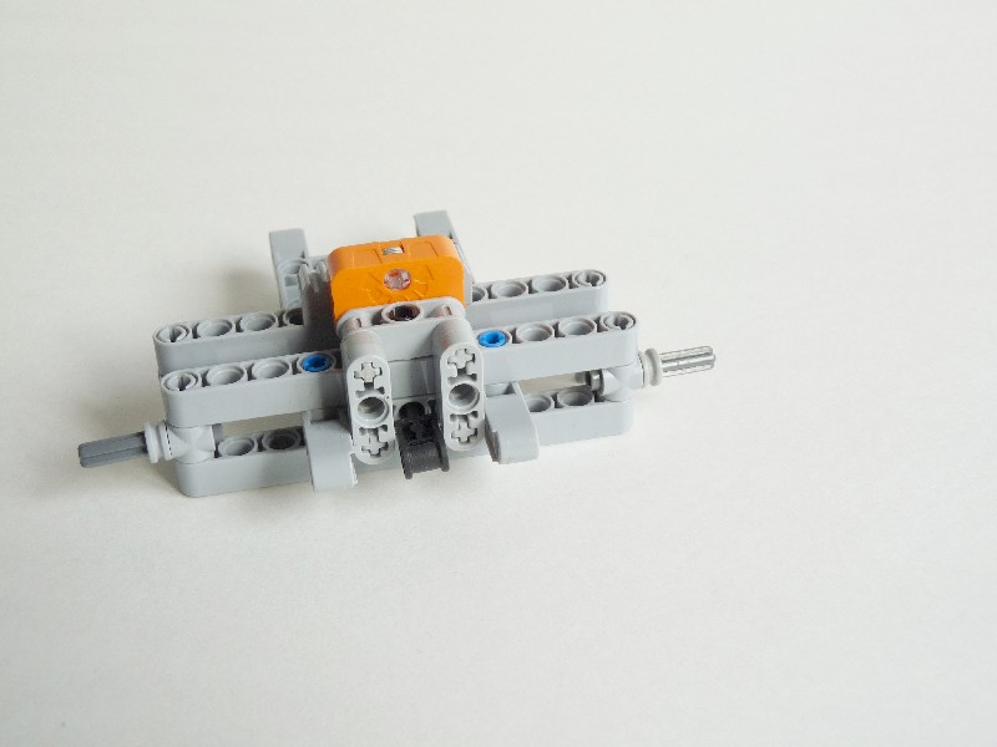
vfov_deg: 30.3
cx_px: 498
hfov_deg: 39.7
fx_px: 1382
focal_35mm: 48
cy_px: 374
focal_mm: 8.5
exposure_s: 1/25
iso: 100
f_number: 3.2
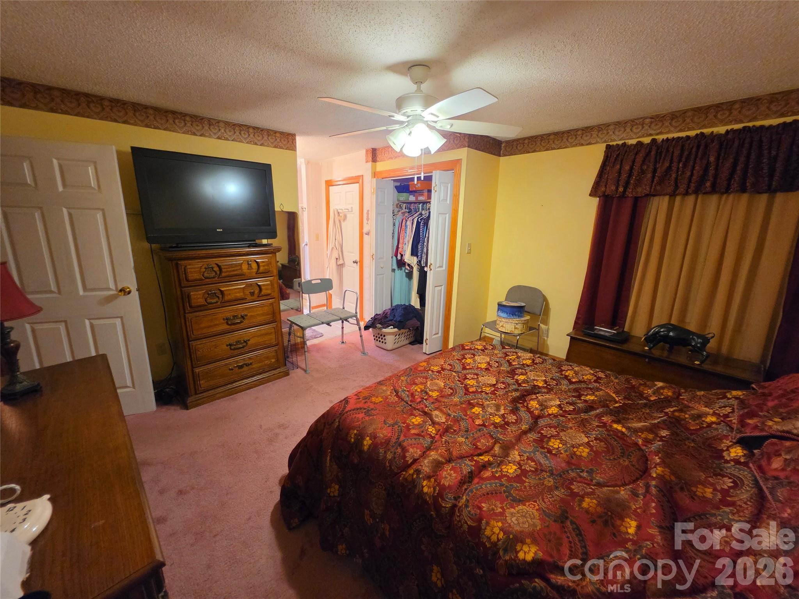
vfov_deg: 89.9
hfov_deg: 106.2
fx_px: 300
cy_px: 300
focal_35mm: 13
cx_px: 400
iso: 400
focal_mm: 2.2
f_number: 1.9
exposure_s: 1/60
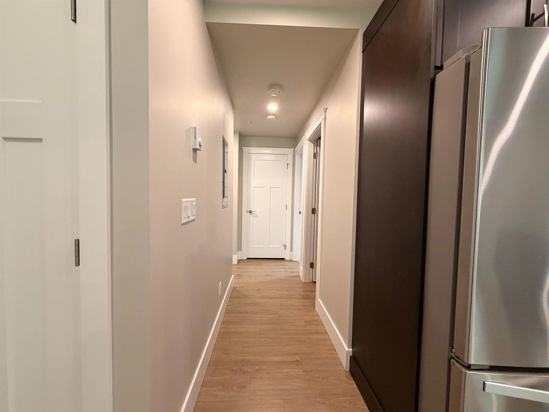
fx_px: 222
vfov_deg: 85.7
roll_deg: -2.0
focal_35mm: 14
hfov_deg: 102.1
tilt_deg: -2.8
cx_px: 274
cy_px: 206
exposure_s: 1/60
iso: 500
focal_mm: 2.22
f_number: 2.2
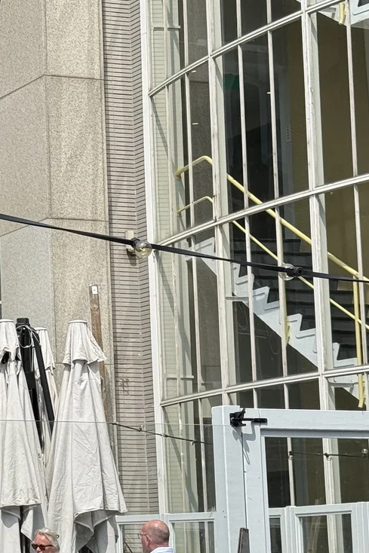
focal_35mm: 117
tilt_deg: +6.6
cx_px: -229
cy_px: 350
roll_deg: +0.8
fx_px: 1800
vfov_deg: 17.5
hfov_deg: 11.1
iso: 64
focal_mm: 6.76
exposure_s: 1/4329
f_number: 1.78
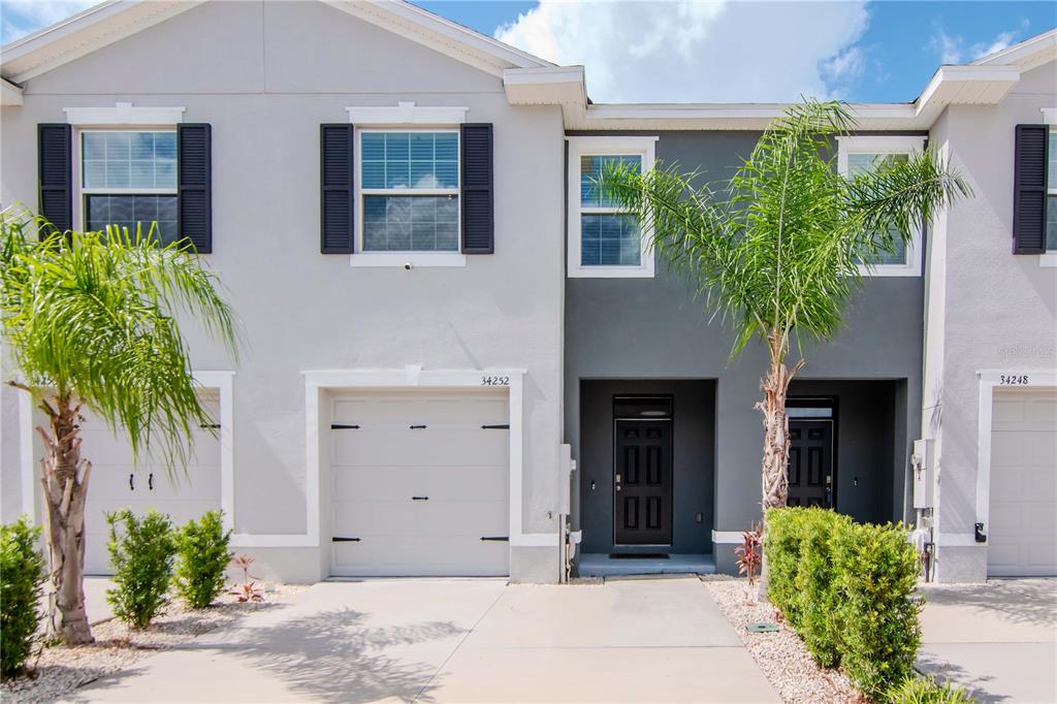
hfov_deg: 81.2
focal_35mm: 21
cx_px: 528
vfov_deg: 59.5
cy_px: 352
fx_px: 616
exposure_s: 1/1250
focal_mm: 14
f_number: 10
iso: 800
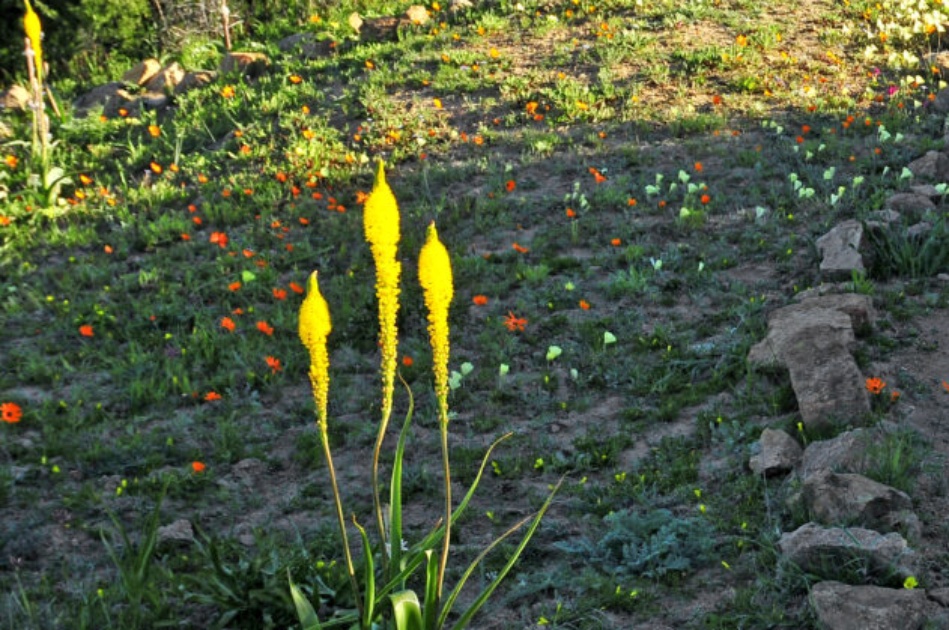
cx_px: 776
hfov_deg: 28.6
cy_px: 289
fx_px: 1817
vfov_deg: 19.7
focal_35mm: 69
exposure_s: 1/100
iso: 200
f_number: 9
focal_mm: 22
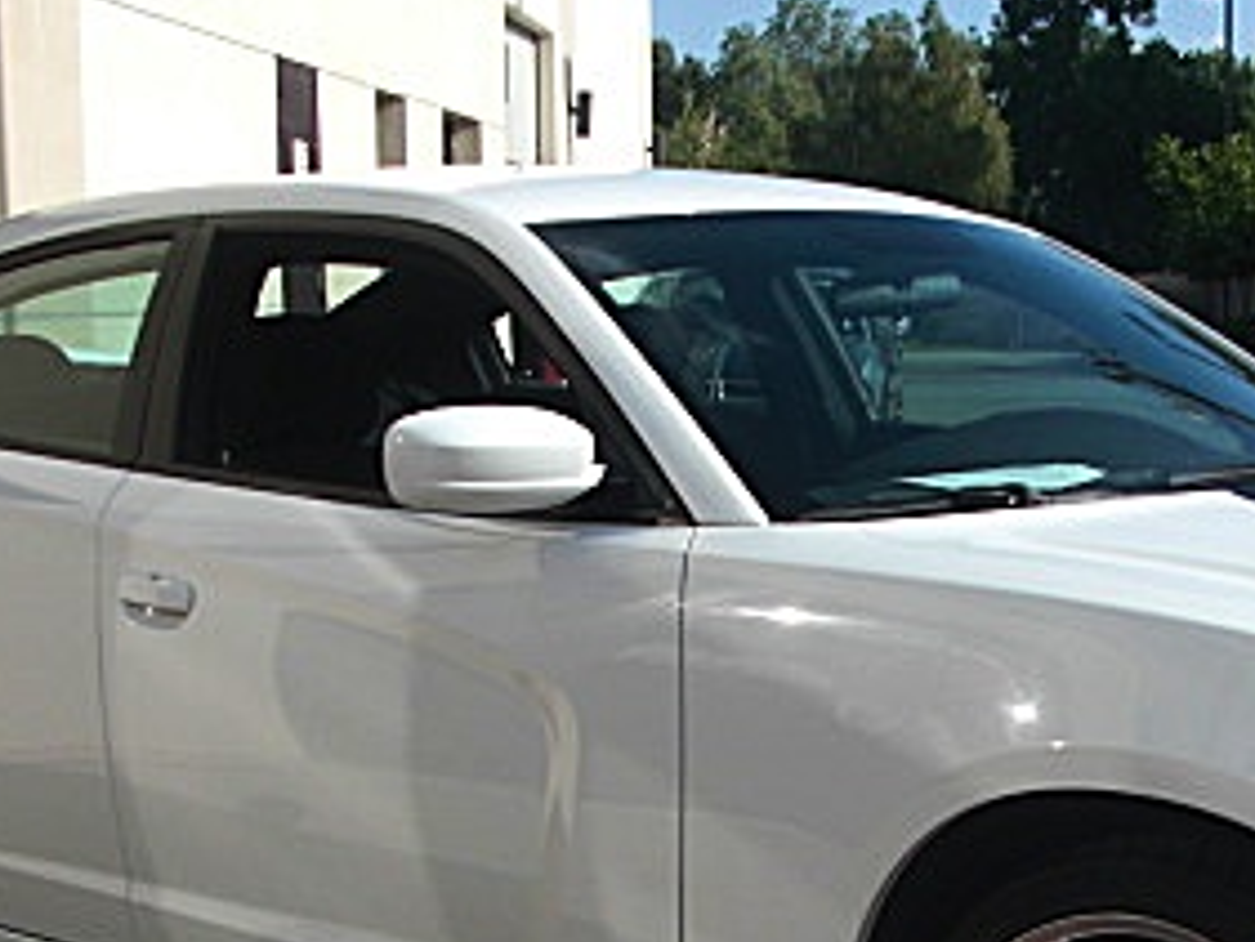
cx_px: 974
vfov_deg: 17.6
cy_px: 920
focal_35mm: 82
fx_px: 2974
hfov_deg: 23.5
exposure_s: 1/125
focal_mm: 6.3
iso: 50
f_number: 7.9
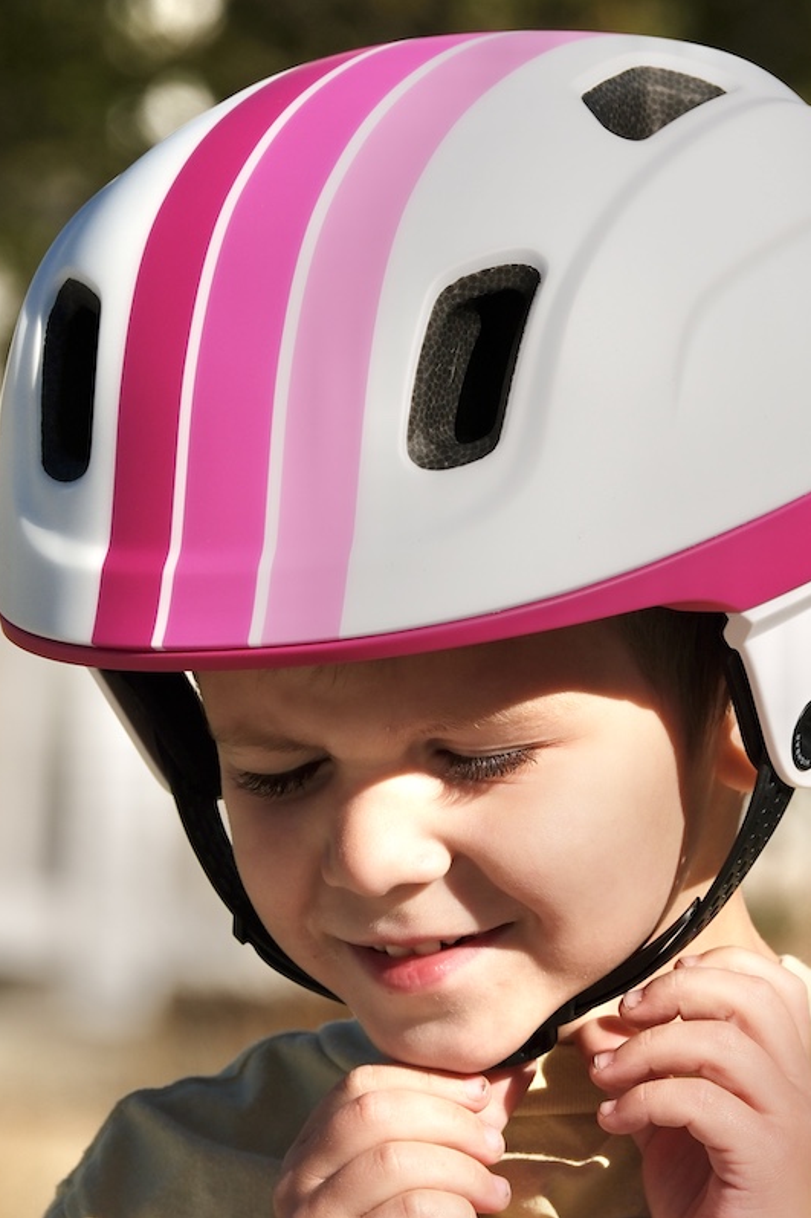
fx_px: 8451
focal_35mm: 250
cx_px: 640
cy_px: 608
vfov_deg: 8.2
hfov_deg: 5.5
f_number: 5.6
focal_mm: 110.6
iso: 125
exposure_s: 1/1600
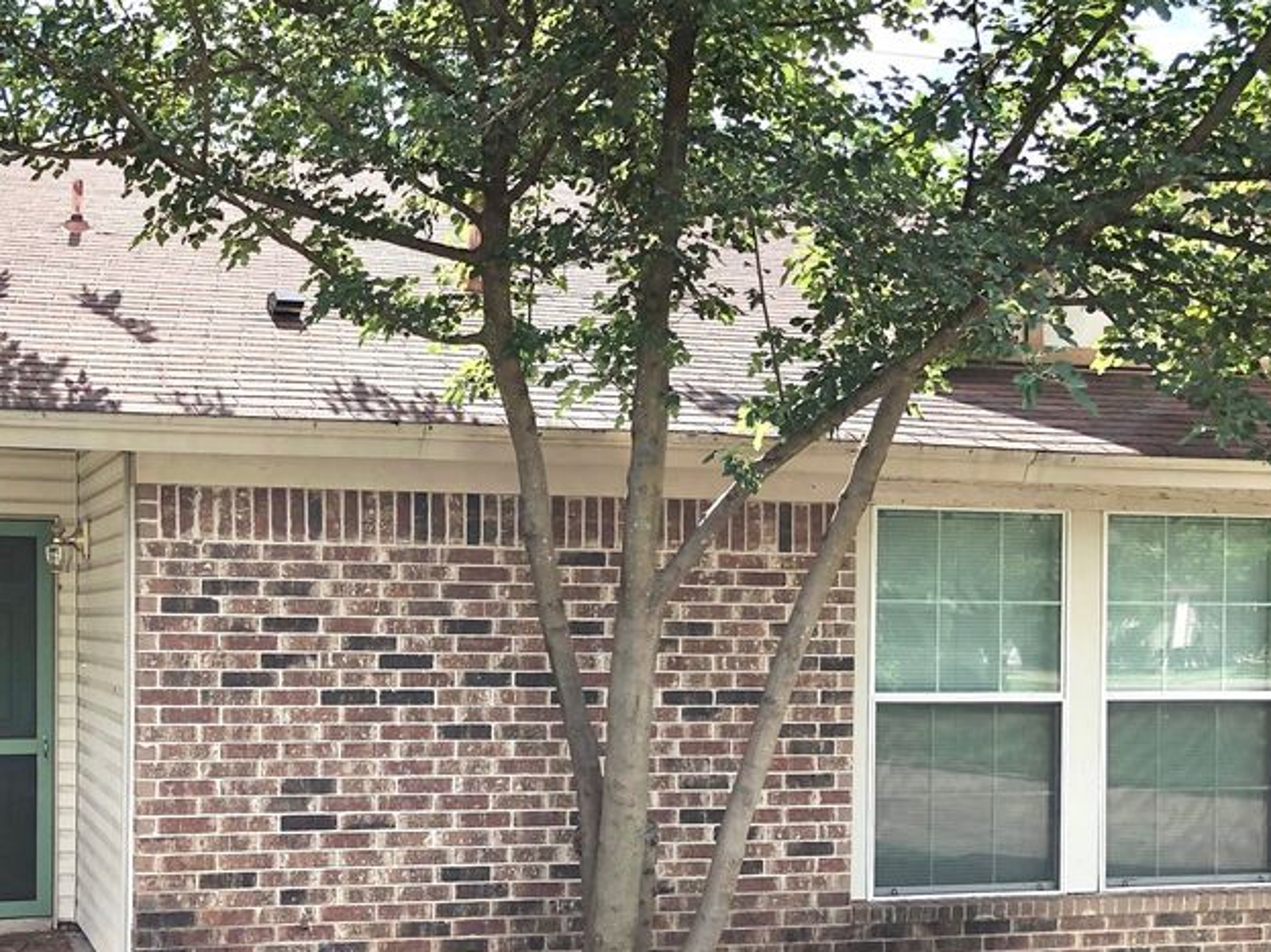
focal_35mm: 46
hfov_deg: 40.1
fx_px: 1689
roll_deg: +0.0
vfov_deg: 31.1
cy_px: 679
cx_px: 320
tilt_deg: -1.5
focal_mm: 4
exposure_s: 1/571
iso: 20
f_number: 1.8
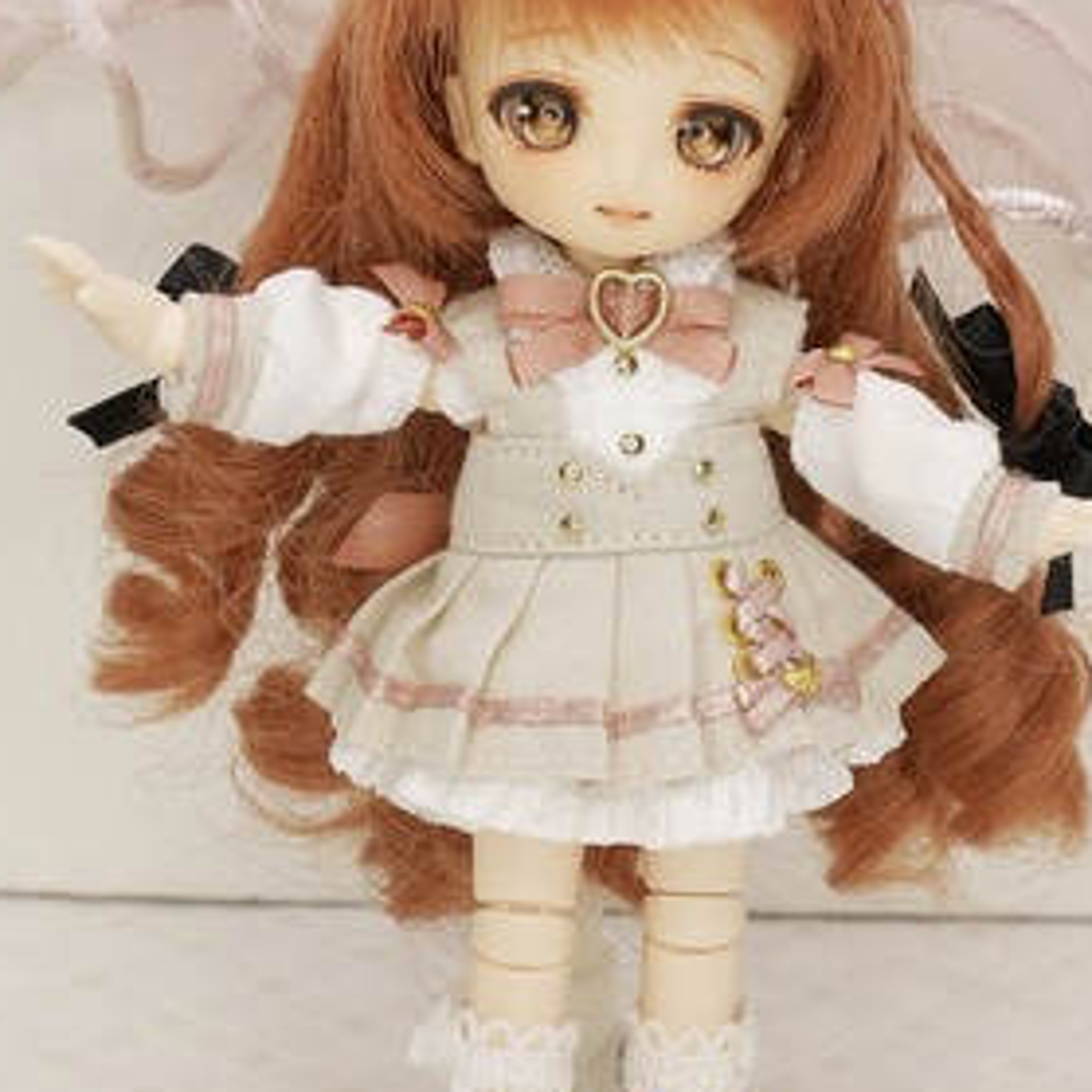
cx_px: 618
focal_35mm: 67
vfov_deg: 25.7
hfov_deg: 25.7
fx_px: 2391
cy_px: 524
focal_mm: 22
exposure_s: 1/25
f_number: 8
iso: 200
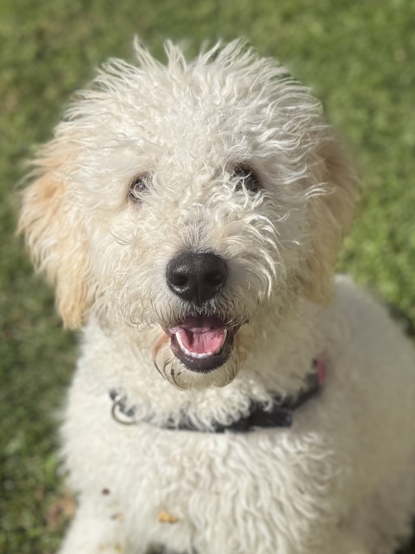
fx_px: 1119
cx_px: 215
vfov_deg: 27.6
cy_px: 357
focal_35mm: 70
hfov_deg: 21.0
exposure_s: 1/7874
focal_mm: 6.76
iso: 64
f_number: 1.78
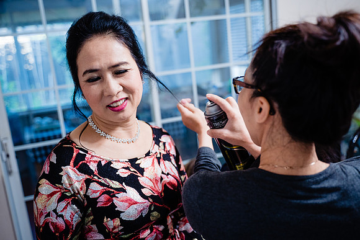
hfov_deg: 51.9
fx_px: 370
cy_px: 120
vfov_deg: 36.0
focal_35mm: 37
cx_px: 180
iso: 1250
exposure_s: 1/200
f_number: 2.8
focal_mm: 37
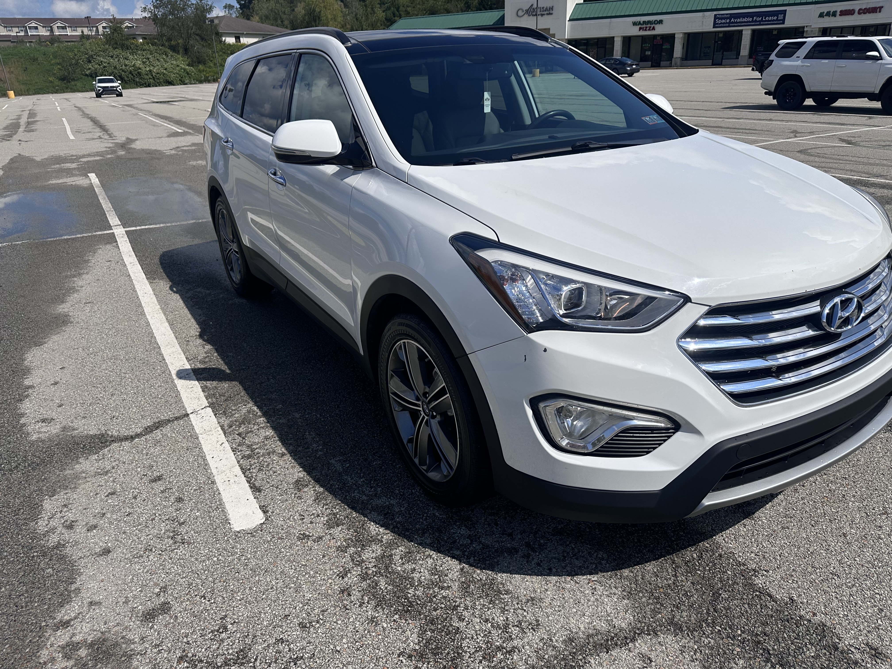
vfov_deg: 56.8
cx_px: 446
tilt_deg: -22.6
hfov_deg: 71.6
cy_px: 334
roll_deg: +1.8
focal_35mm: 24
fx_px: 618
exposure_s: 1/9709
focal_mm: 6.86
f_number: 1.78
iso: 80
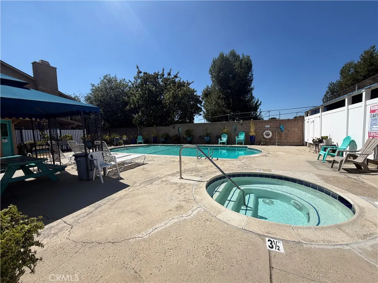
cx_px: 189
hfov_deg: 102.1
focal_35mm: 14
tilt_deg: -4.7
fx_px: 153
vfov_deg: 85.7
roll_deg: +1.7
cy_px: 142
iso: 25
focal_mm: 2.22
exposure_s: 1/1399
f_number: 2.2
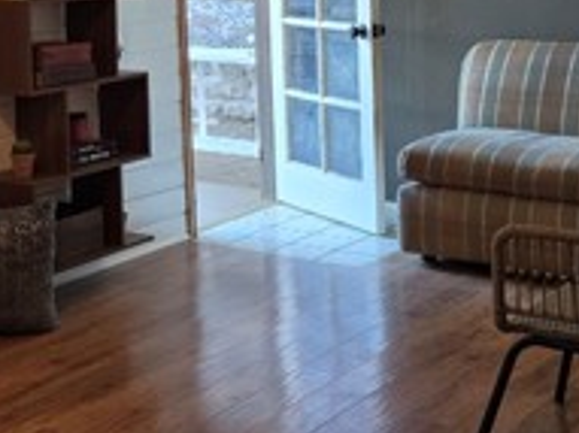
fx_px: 1287
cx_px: 61
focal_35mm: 77
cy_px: -21
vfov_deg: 18.5
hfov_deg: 24.6
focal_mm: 6.25
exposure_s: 1/120
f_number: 1.7
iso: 250
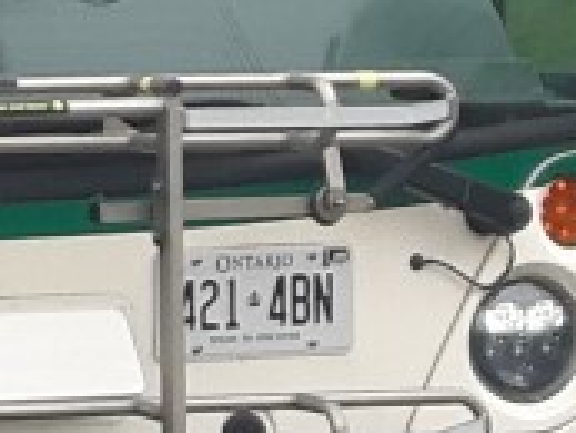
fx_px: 3047
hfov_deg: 9.8
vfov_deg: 8.1
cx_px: -666
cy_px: -7
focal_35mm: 183
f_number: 1.9
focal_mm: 3.7
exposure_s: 1/421
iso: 40
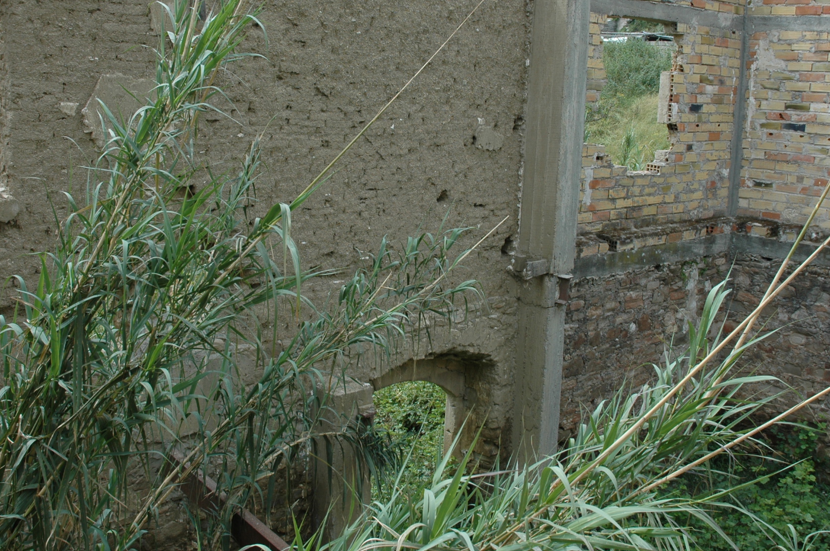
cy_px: 207
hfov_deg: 53.2
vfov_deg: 36.6
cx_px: 397
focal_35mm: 36
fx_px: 829
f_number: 8
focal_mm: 18
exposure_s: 1/250
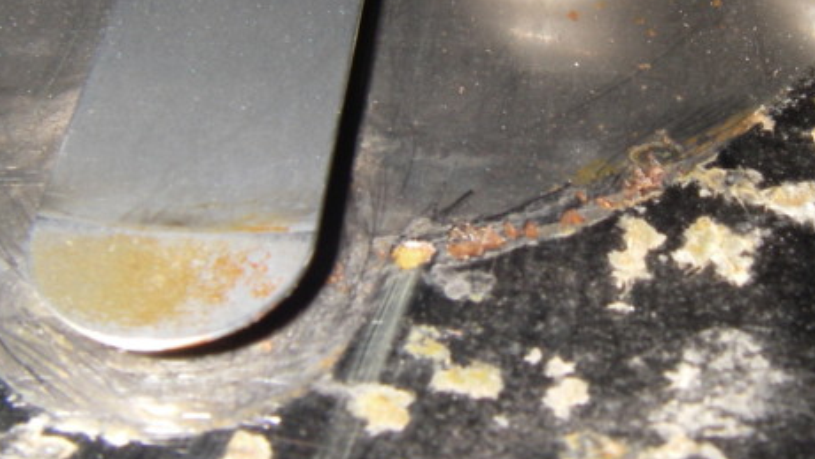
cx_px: 555
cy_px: 64
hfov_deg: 29.1
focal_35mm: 72
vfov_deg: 16.6
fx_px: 1556
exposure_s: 1/40
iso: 80
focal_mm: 6.3
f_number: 6.6
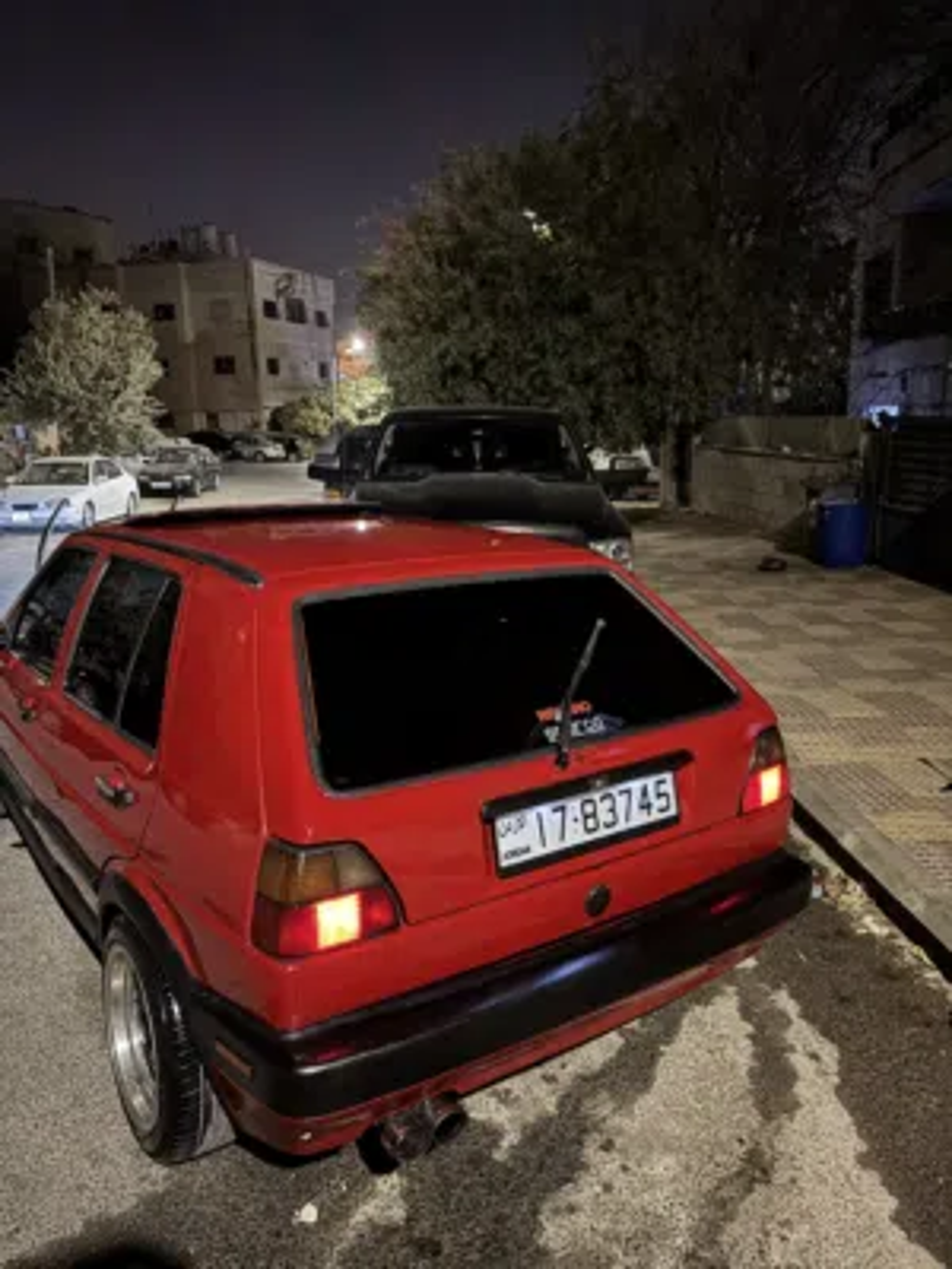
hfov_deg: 53.1
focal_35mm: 26
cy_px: 634
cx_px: 476
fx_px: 953
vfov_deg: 67.3
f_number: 1.6
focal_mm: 5.96
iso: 1000
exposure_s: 1/9
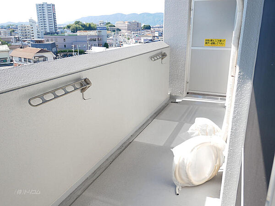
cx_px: 138
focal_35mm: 30
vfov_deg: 46.8
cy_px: 103
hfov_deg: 60.0
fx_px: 238
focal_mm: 15
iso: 200
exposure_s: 1/250
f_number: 5.6
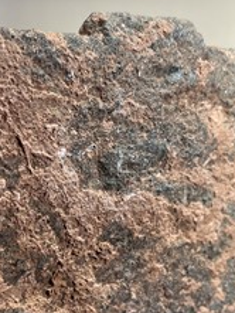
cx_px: 96
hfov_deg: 30.8
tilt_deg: -15.4
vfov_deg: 40.0
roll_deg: -3.1
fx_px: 425
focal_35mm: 47
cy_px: 203
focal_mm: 5.1
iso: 100
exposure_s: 1/100
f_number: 1.6
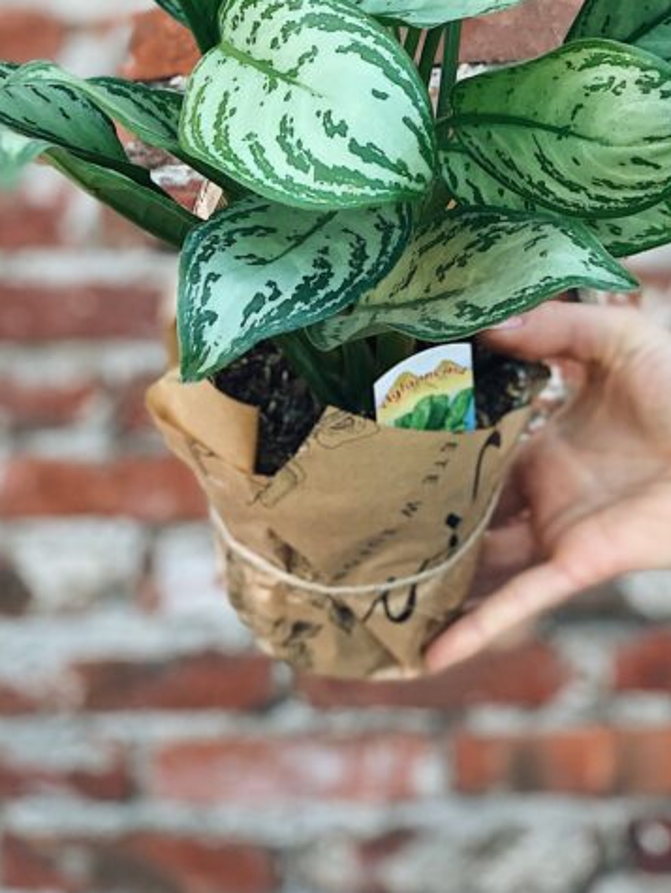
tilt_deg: -4.8
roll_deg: +1.3
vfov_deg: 17.0
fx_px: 2891
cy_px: -62
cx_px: 357
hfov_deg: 13.2
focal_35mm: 112
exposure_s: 1/122
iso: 32
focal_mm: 6
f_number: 2.4
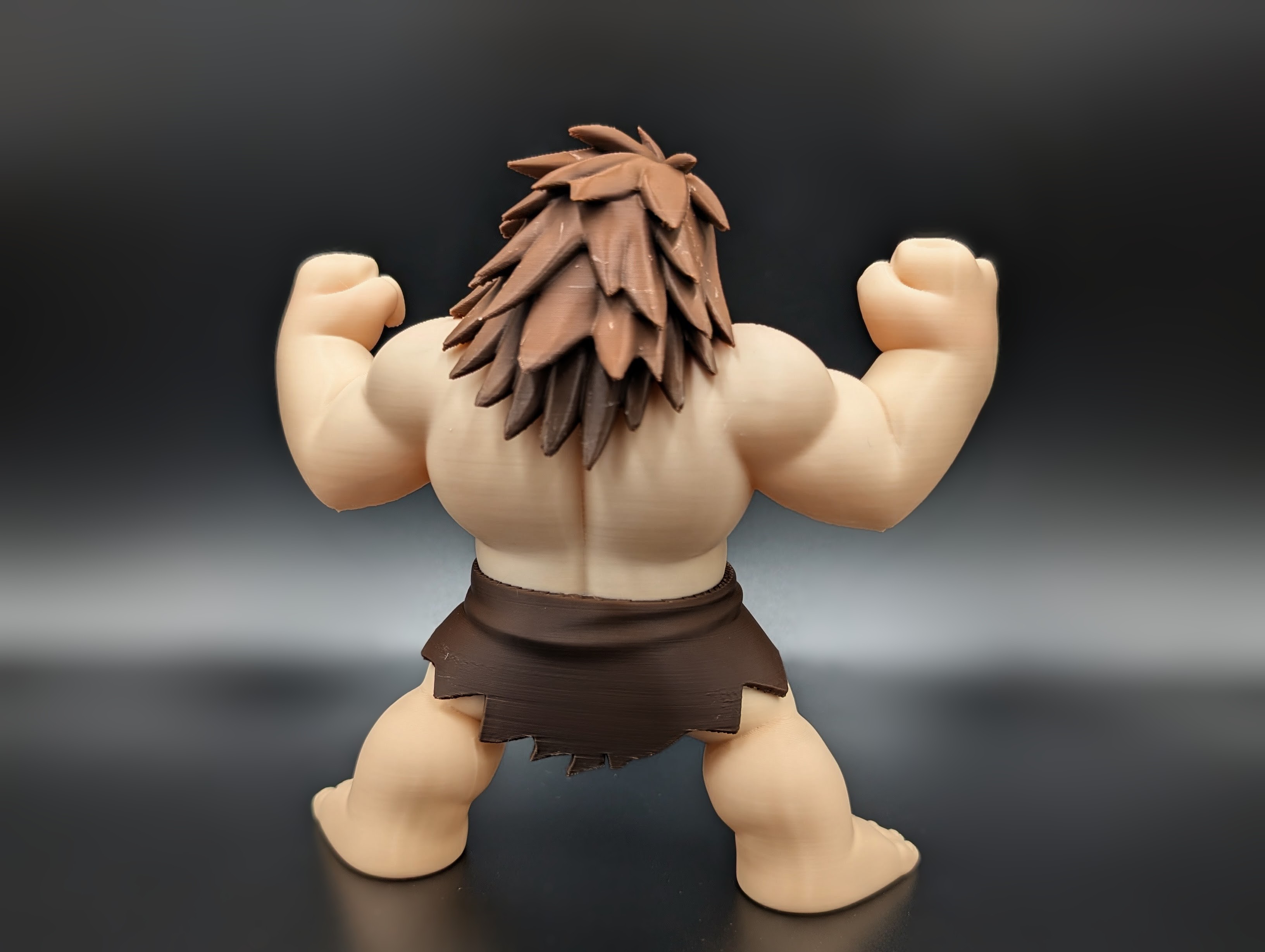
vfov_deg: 56.9
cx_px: 632
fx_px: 878
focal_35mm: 24
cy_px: 476
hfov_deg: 71.5
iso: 47
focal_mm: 6.9
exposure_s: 1/23.9
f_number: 1.68
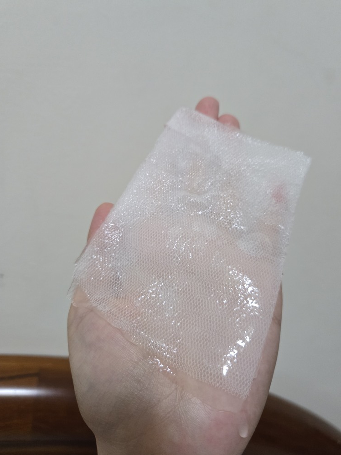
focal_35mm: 24
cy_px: 223
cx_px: 176
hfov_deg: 56.8
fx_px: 315
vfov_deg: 71.6
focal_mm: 5.4
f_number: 1.8
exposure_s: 1/120
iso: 500
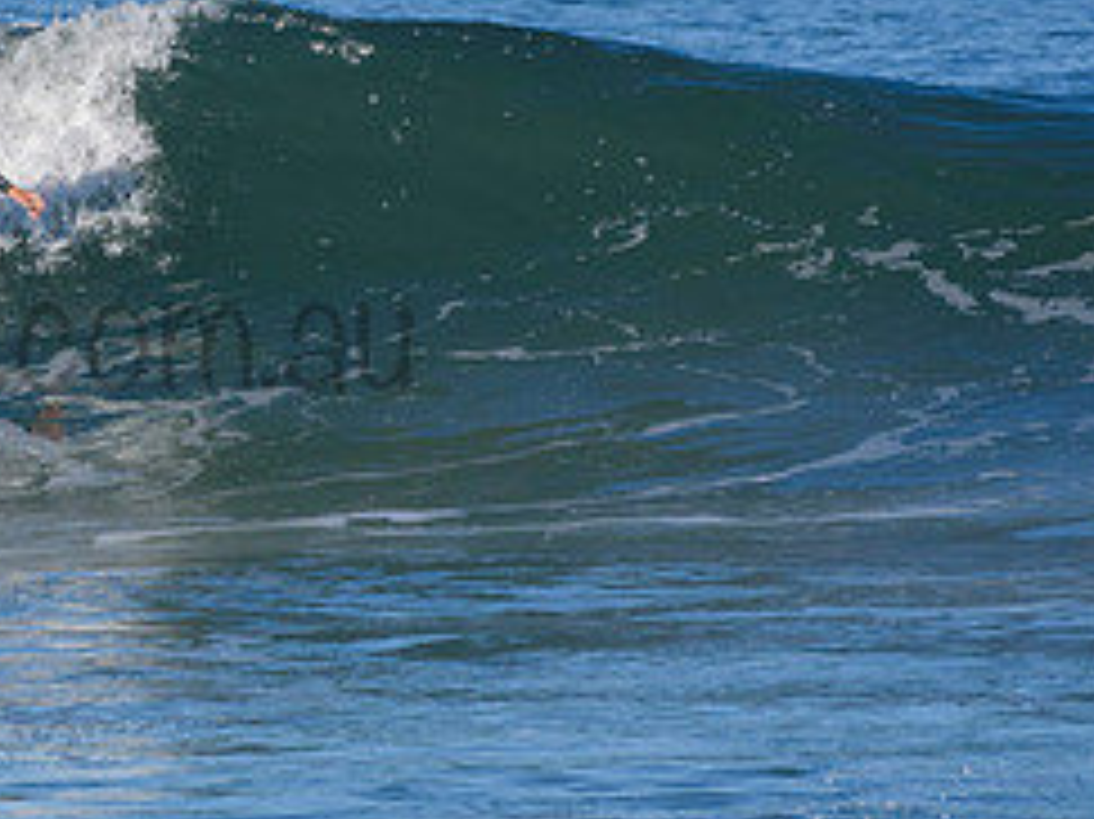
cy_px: 286
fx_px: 54395
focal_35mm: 1722
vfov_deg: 0.9
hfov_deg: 1.2
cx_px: -63
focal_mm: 500
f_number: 5.6
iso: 360
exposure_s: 1/2000
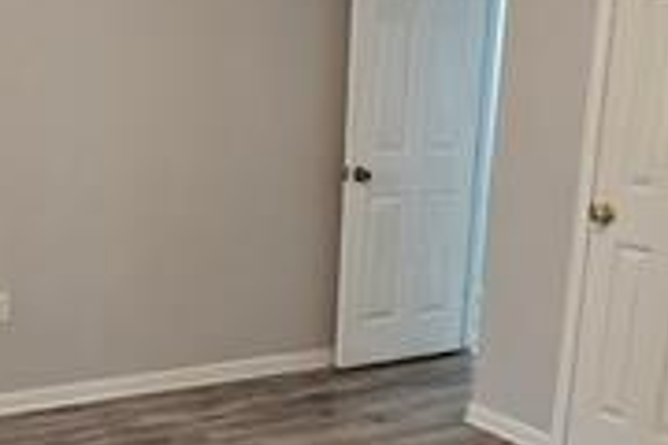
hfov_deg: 41.0
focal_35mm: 48
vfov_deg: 27.7
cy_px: 334
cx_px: 282
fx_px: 891
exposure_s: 1/60
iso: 400
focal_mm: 2.2
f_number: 2.2
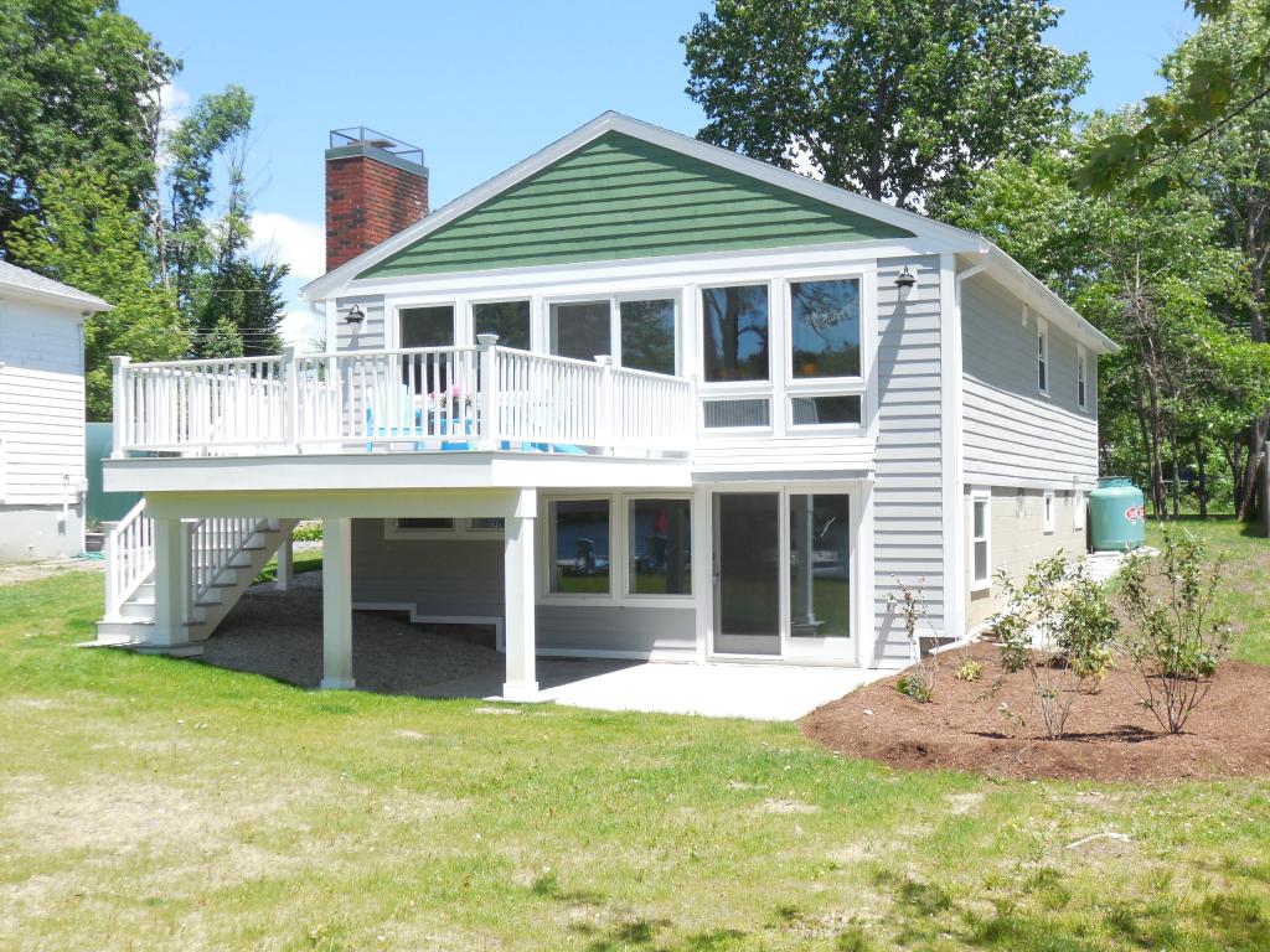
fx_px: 1614
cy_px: 476
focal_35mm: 44
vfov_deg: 32.9
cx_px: 635
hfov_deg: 42.9
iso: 125
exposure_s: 1/400
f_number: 4.5
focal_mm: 7.8
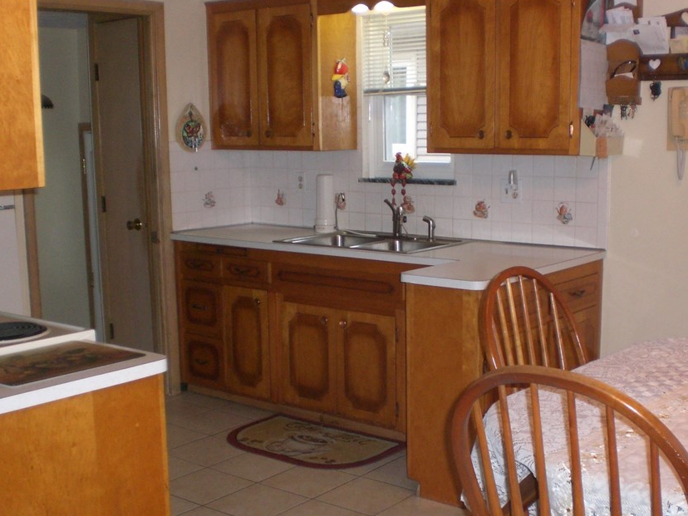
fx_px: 934
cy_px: 314
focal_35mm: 47
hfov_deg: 40.3
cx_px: 397
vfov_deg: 30.8
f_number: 3.1
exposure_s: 1/60
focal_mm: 6.3
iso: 200
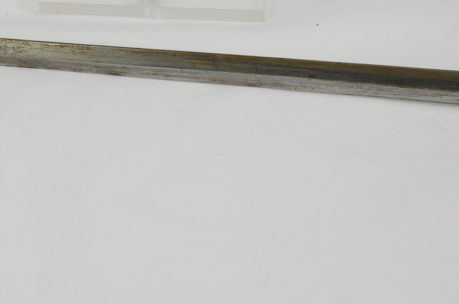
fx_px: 2621
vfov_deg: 6.6
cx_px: 127
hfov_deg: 10.0
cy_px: 64
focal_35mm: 206
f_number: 5.3
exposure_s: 1/400
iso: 400
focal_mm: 70
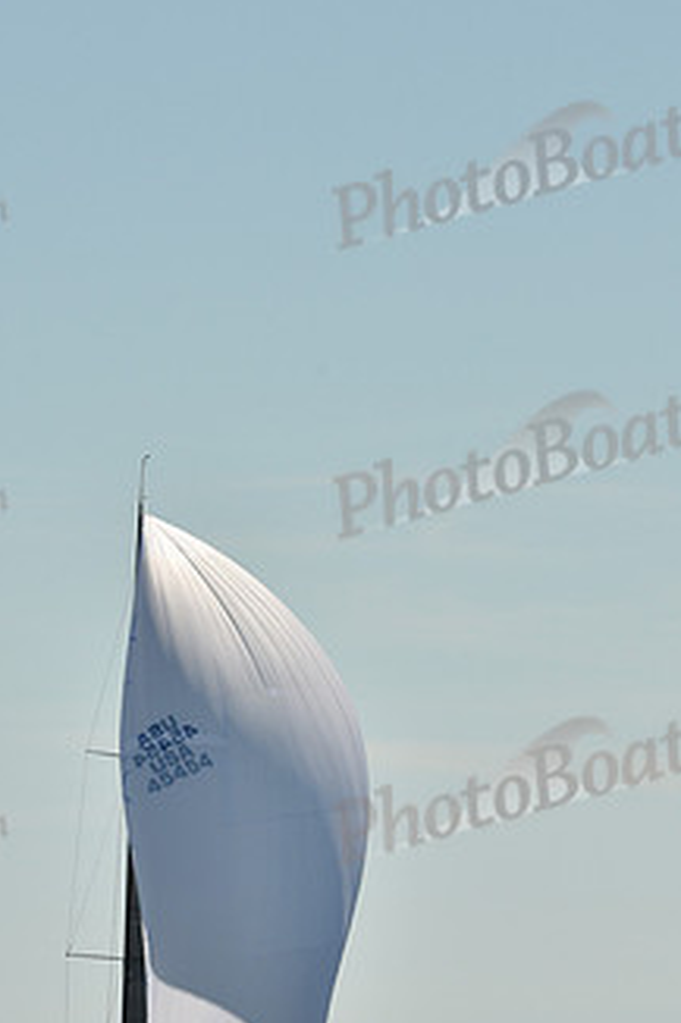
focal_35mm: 356
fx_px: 10111
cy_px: 665
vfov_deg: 5.8
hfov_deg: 3.9
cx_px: 171
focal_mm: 200
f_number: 10
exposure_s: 1/1000
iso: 250
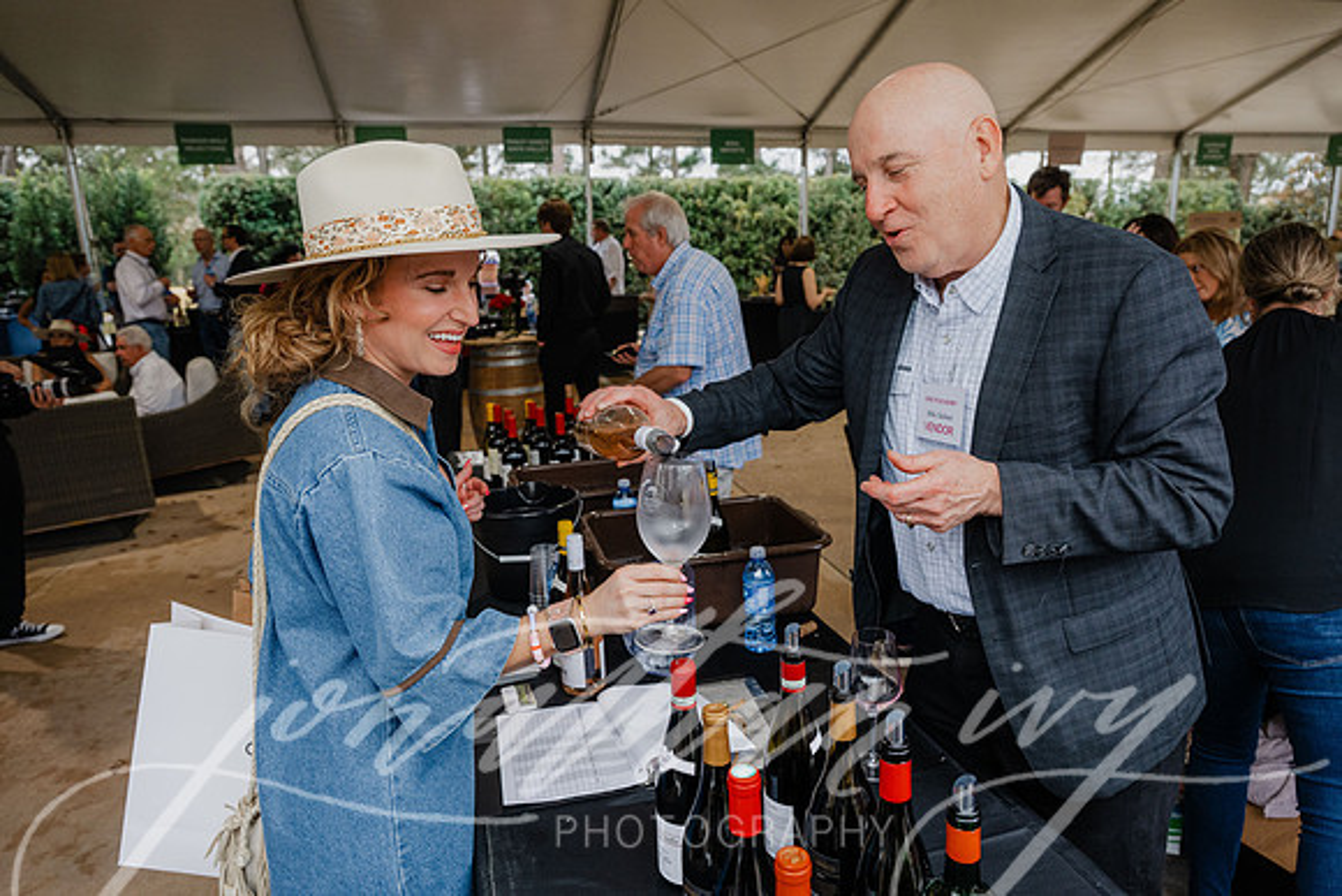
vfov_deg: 53.2
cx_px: 671
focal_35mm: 24
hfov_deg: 73.7
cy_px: 448
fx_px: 895
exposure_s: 1/160
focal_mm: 24
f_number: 4.5
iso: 1400
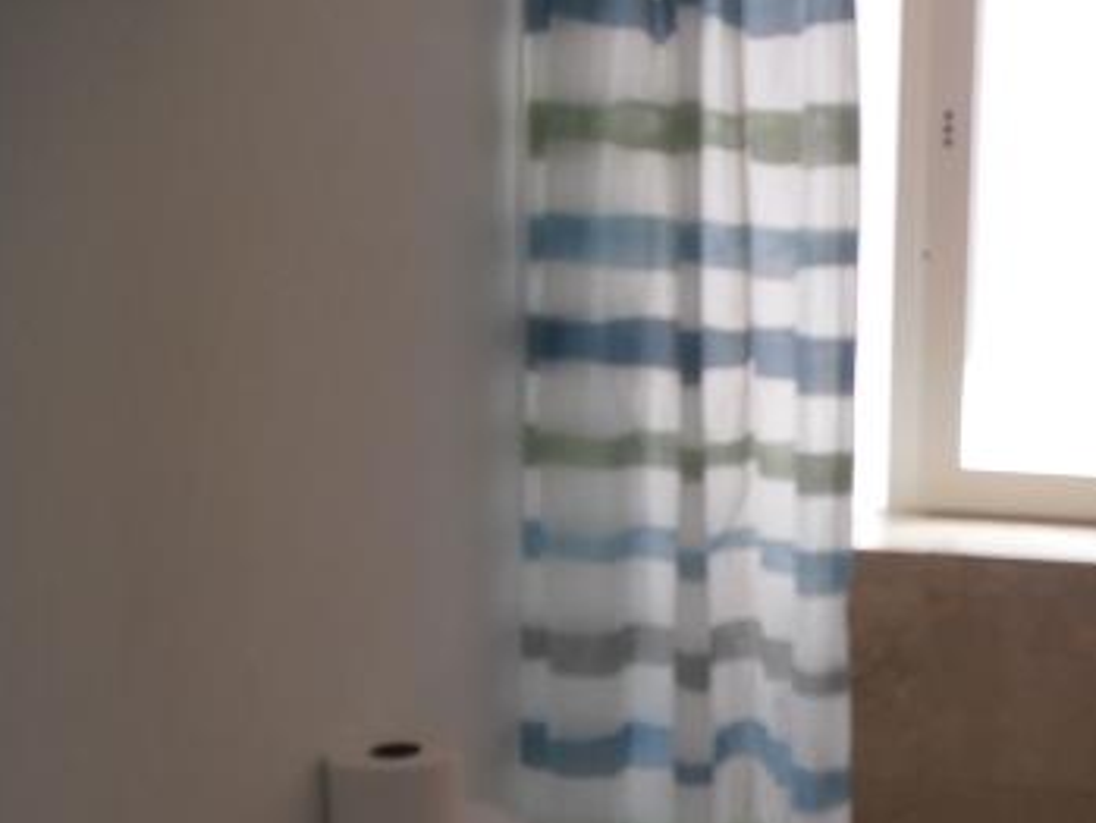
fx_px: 2090
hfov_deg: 28.4
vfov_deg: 22.0
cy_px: 647
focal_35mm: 66
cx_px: 967
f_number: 3.1
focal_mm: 6.3
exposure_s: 1/250
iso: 100
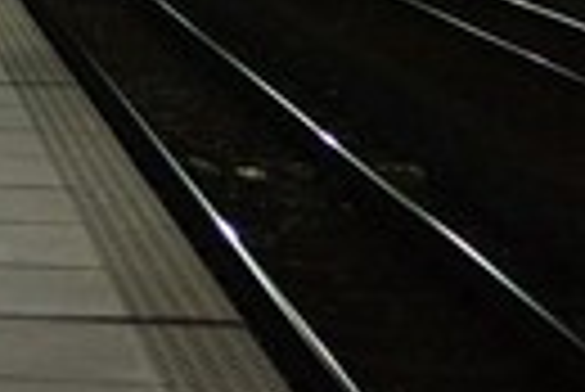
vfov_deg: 9.1
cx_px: -742
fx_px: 2245
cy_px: -493
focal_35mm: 138
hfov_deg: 12.3
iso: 800
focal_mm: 10.4
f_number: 1.8
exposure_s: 1/30
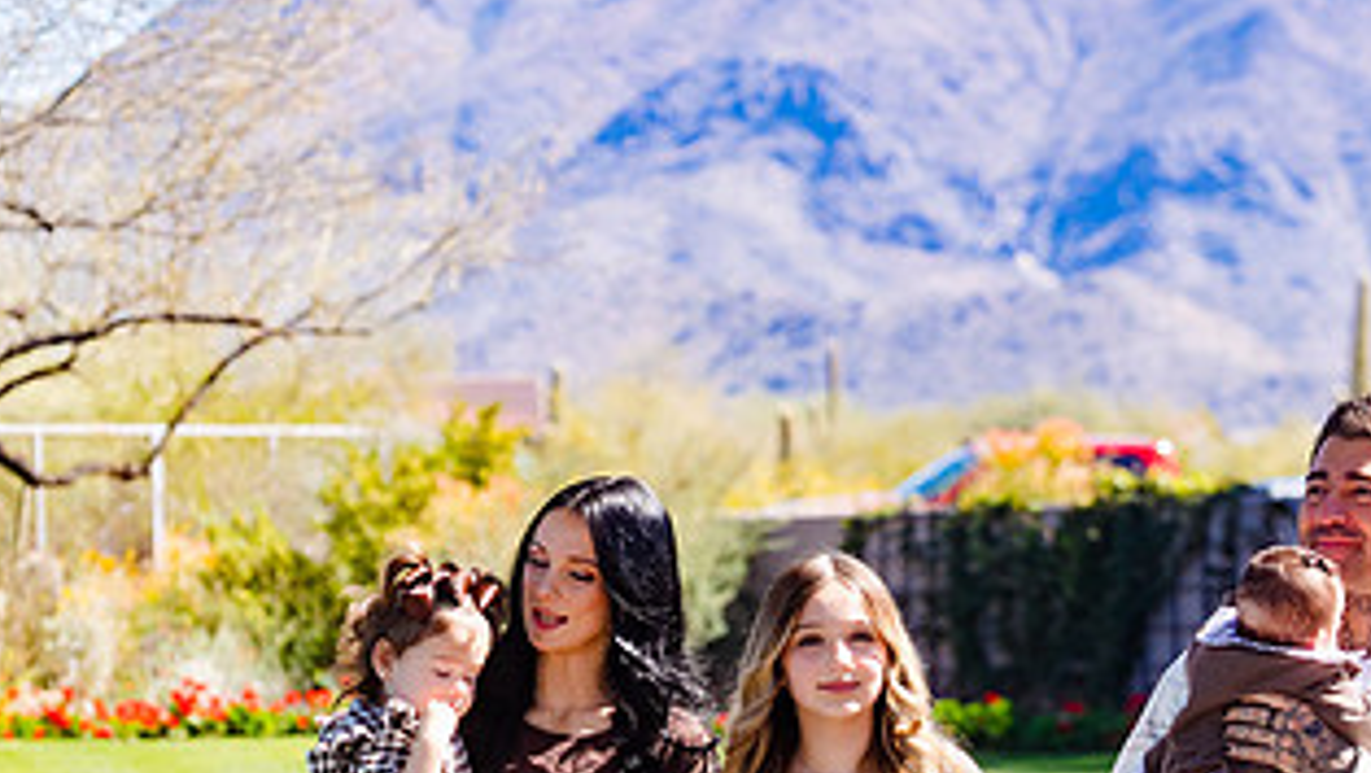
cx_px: 882
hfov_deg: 9.4
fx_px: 8366
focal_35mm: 230
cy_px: 653
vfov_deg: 5.3
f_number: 5.6
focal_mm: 119
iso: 320
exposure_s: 1/400
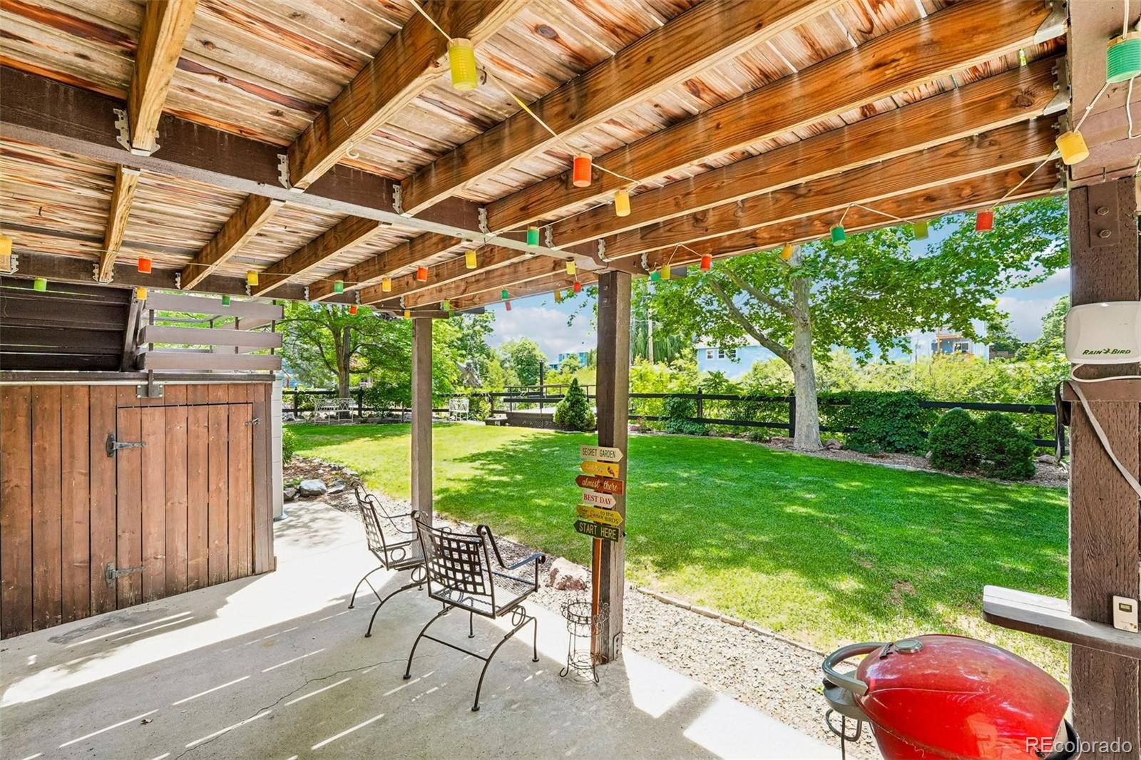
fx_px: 475
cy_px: 380
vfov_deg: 77.3
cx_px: 570
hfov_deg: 100.4
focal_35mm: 15
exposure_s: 1/100
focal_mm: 10
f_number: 8
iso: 800
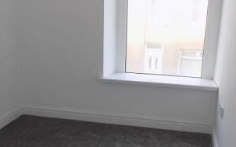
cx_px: 86
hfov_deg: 42.3
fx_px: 302
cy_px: 93
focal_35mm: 47
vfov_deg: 27.3
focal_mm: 4
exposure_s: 1/30
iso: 125
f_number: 3.1
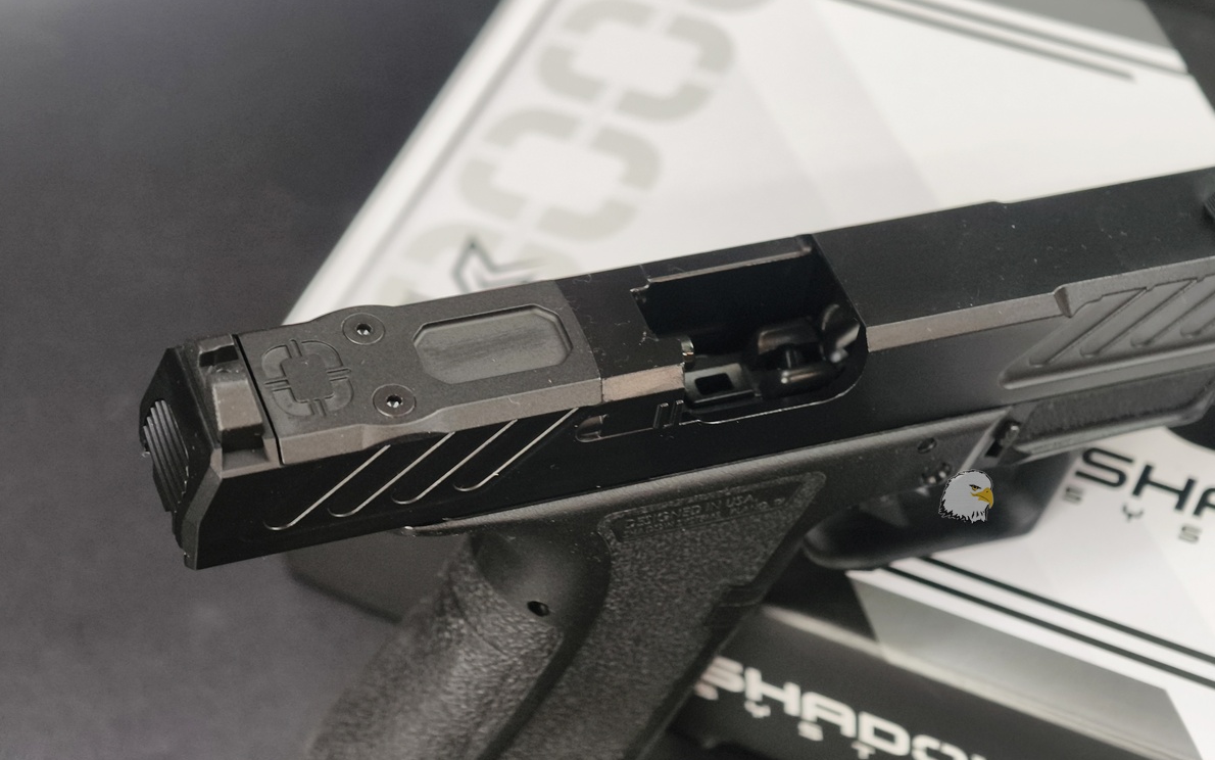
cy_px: 360
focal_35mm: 91
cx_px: 604
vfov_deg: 14.4
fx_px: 3014
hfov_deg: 22.8
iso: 702
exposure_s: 1/15
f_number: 2.67
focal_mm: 22.48
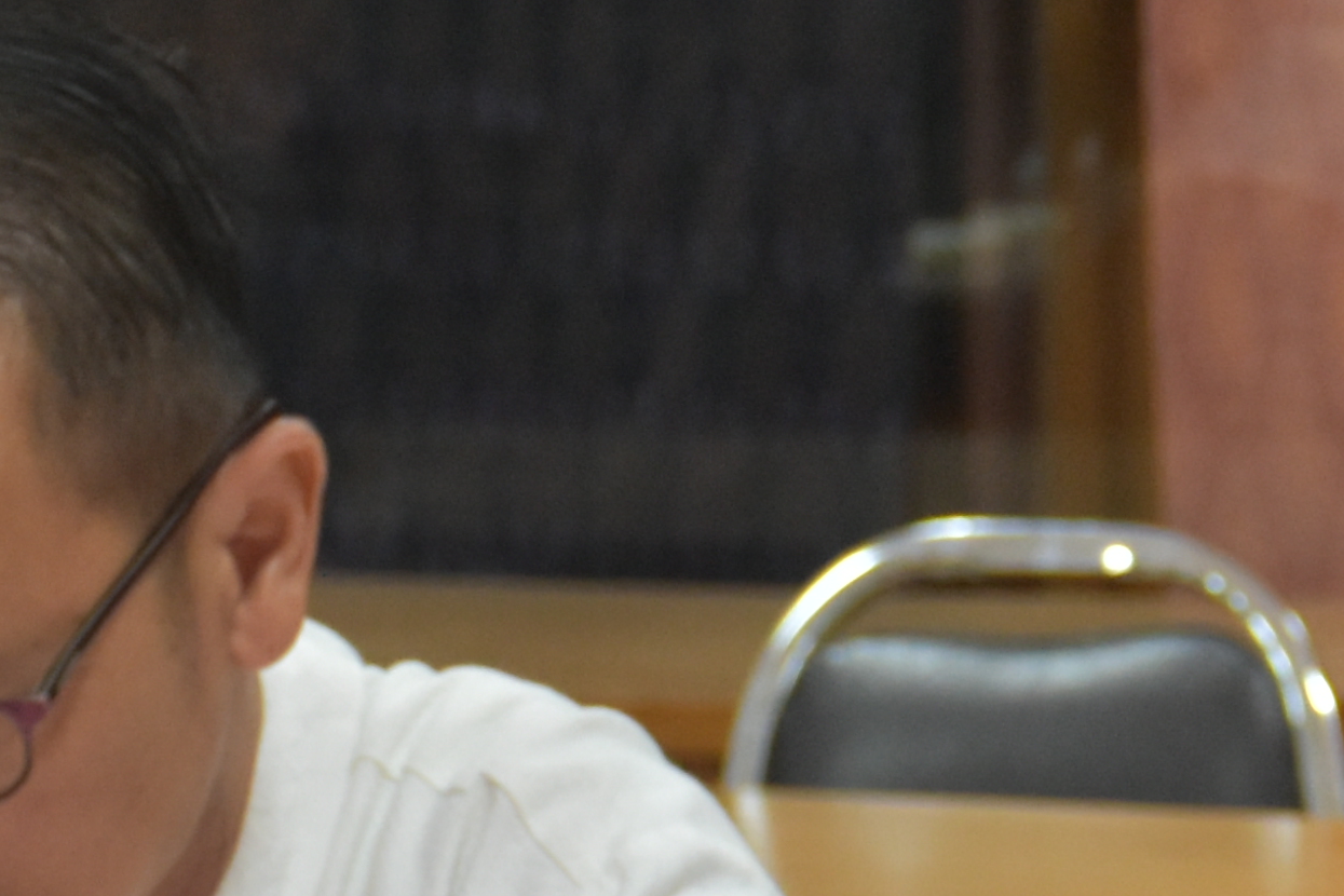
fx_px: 12954
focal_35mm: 347
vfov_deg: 4.0
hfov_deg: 5.8
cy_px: 677
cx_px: 2485
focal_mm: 48
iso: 1100
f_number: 4.5
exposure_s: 1/60
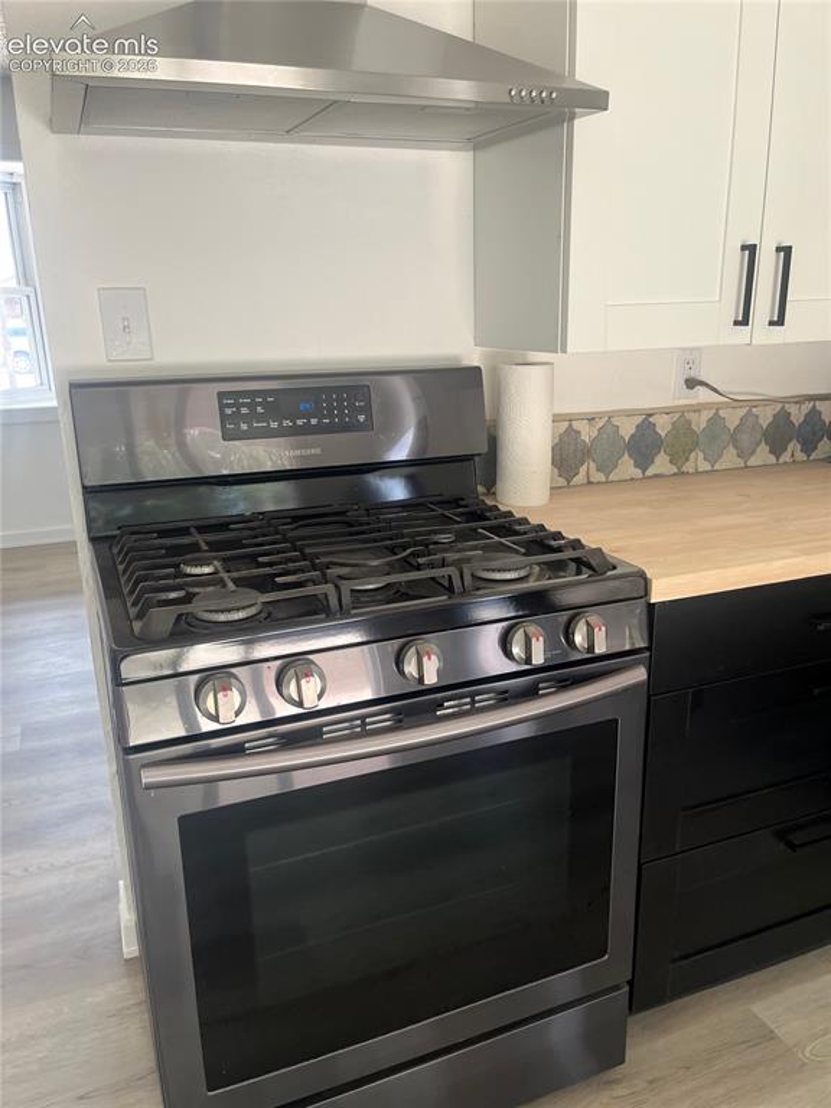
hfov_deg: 53.1
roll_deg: +0.6
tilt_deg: -15.9
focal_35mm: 26
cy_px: 554
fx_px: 832
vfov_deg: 67.3
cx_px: 416
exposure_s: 1/121
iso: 125
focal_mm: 5.1
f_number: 1.6
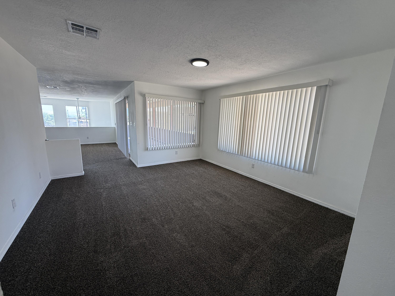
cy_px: 148
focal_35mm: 14
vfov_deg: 85.7
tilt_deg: -9.8
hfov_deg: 102.1
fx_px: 160
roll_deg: -1.9
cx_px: 198
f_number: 2.2
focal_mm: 2.22
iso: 80
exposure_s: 1/120
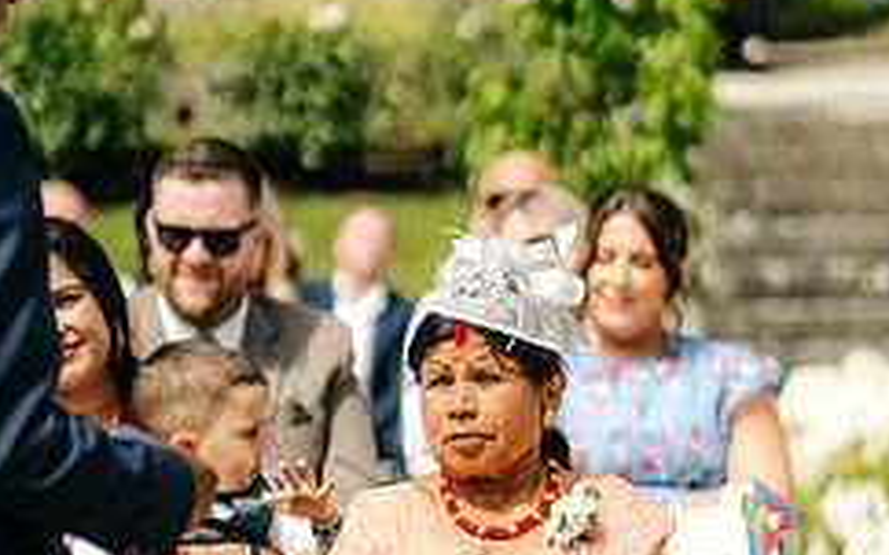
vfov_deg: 8.1
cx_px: 478
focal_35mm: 161
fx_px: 3899
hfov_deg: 13.0
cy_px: 595
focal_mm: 85
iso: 100
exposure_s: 1/6400
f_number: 2
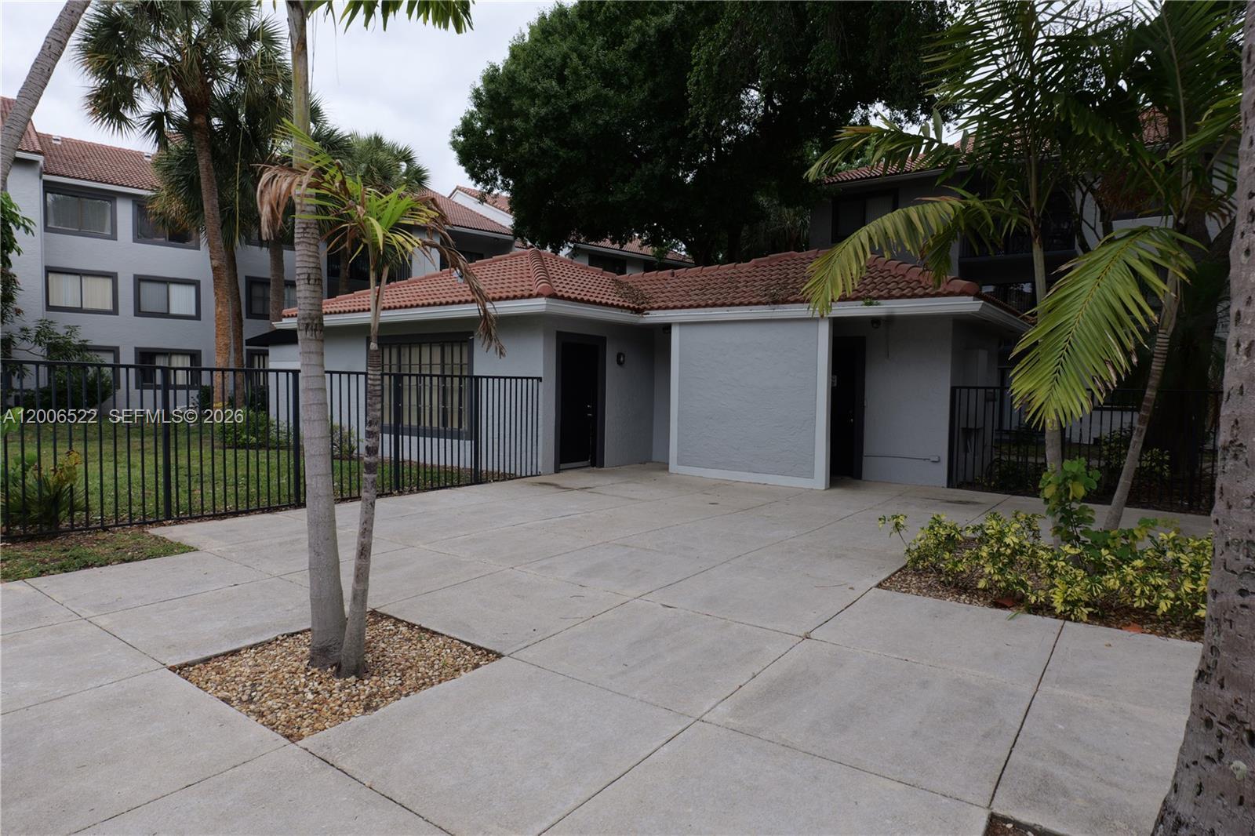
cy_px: 418
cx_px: 628
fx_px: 697
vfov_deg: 61.9
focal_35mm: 20
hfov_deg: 84.0
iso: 100
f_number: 16
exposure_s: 1/30
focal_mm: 20
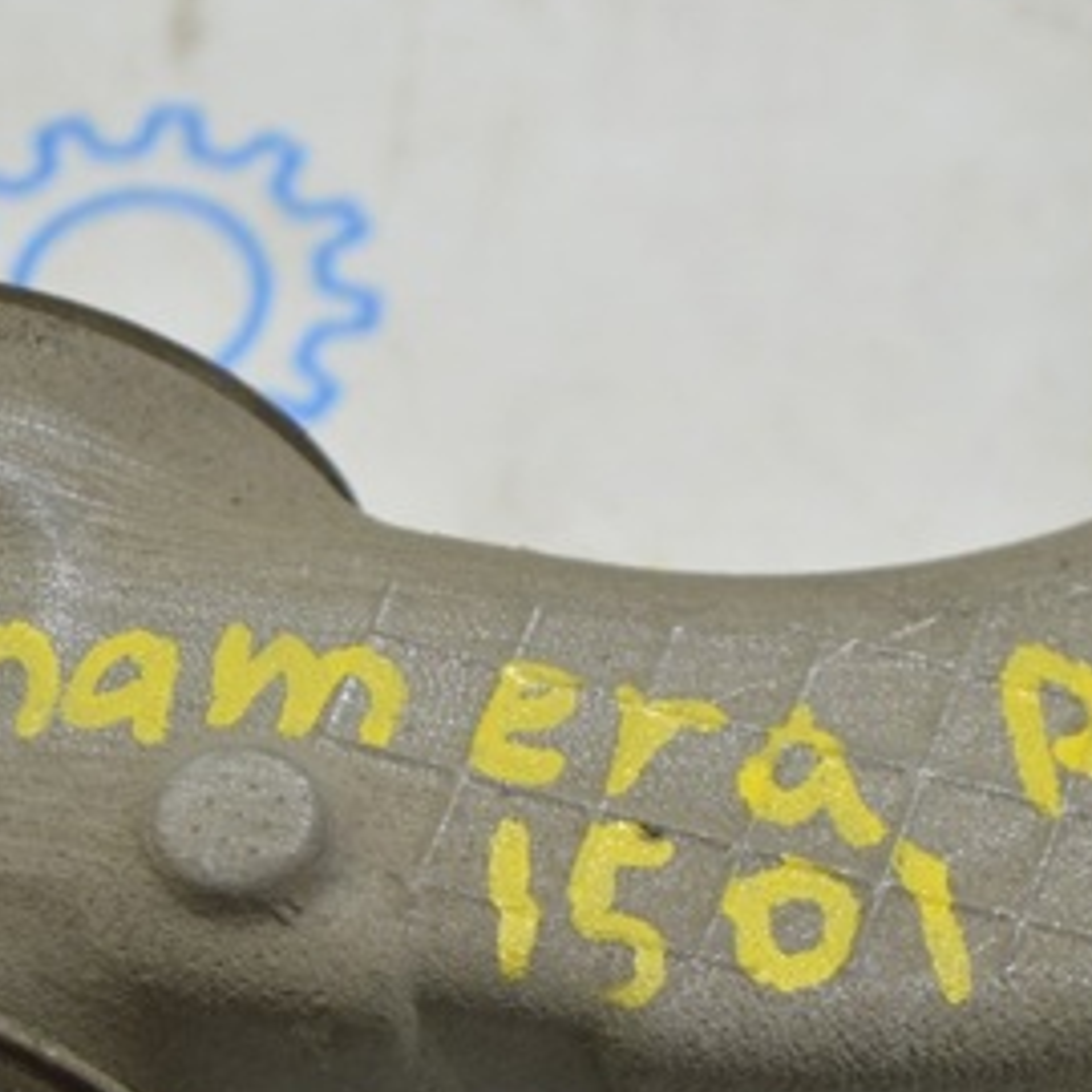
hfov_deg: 11.1
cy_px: 710
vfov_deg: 11.1
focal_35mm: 157
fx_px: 5603
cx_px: 441
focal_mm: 52
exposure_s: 1/20
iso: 400
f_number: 5.6
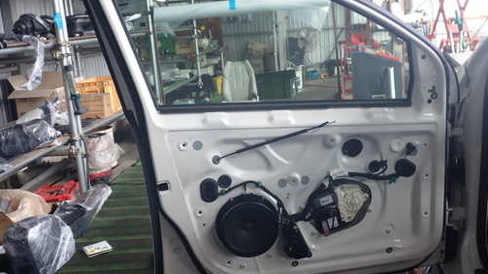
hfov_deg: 51.6
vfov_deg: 30.4
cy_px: 121
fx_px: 505
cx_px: 261
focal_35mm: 39
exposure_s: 1/125
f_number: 2.3
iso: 125
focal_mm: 5.4
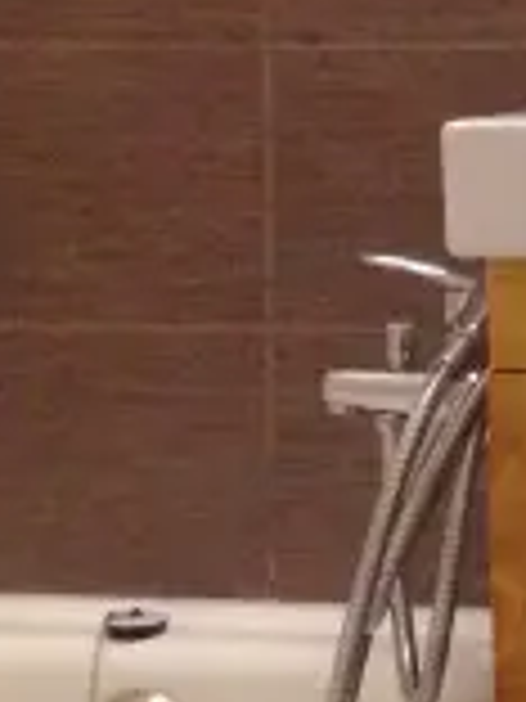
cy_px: 130
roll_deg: +0.3
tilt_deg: -2.9
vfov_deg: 11.6
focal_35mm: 169
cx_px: 926
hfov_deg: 8.5
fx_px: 3424
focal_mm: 4.12
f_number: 2.4
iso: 320
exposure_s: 1/20
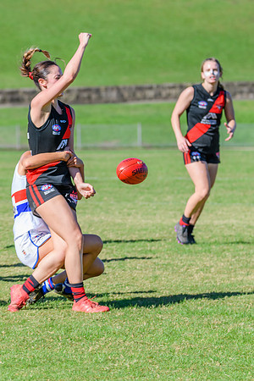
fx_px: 3463
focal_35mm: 327
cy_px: 196
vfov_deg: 6.3
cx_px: 134
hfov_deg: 4.2
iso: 640
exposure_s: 1/1600
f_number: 7.1
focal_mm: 210
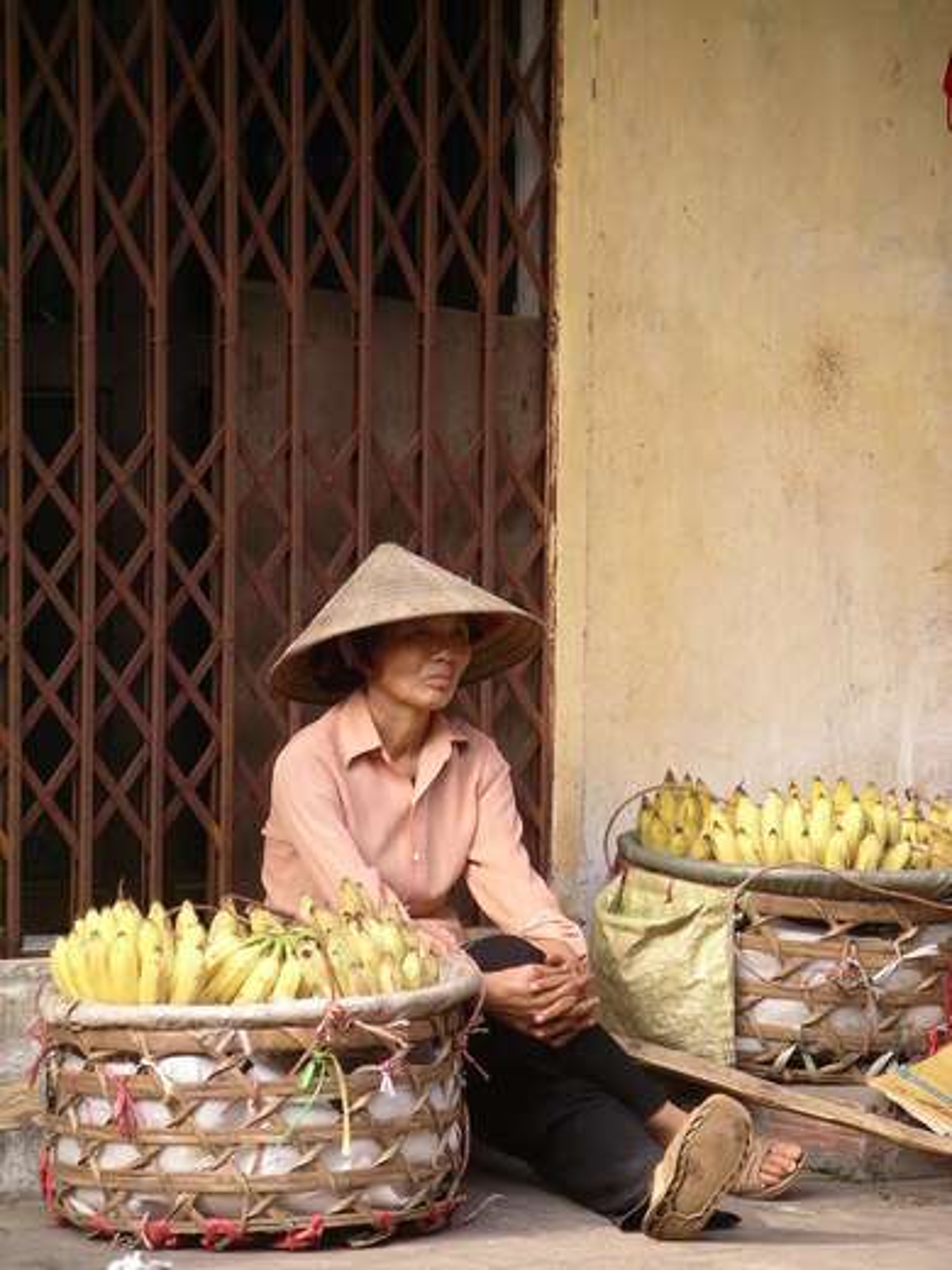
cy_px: 635
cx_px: 476
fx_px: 6857
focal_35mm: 187
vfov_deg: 10.6
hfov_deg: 7.9
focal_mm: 39
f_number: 4.6
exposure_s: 1/164
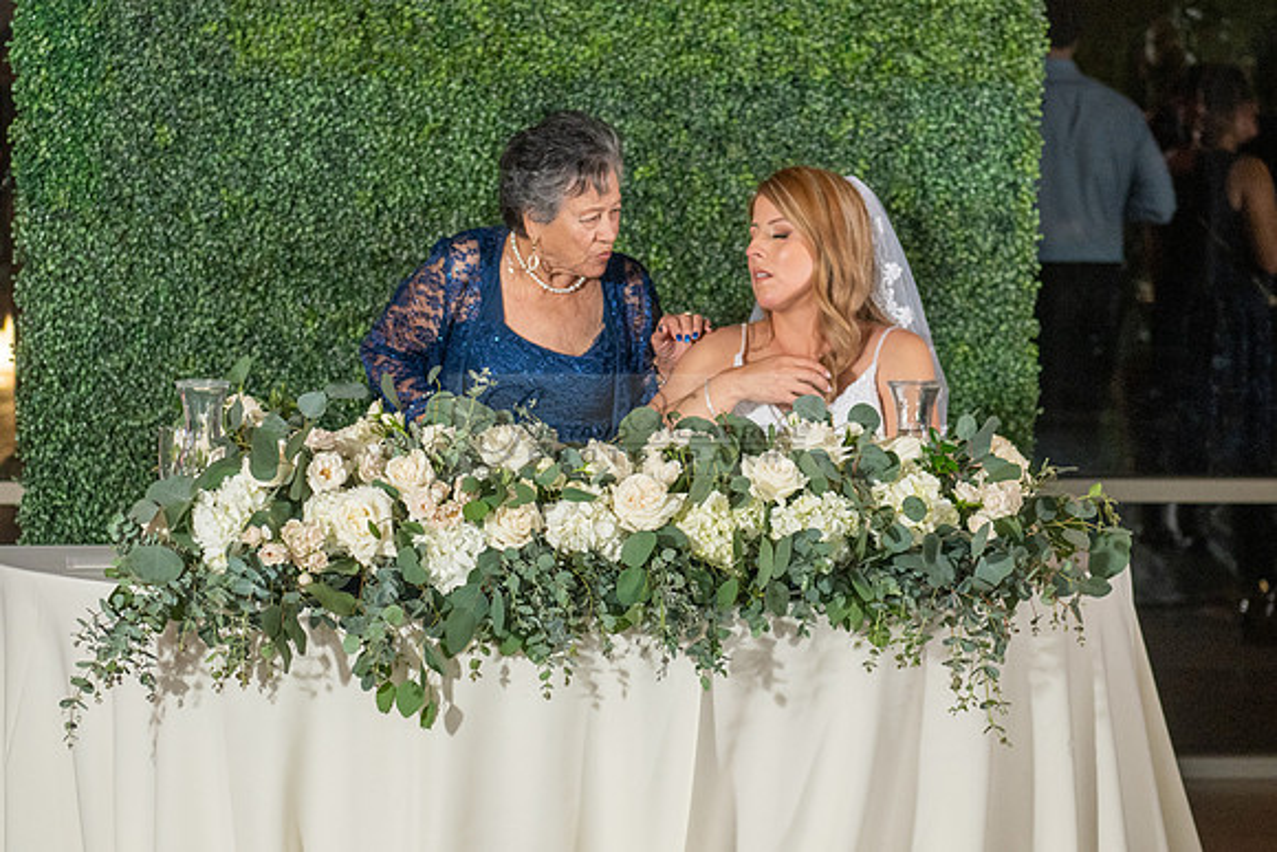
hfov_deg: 15.0
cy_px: 528
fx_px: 4864
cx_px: 650
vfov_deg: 10.0
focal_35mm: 137
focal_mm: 70
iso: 800
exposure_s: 1/160
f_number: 3.5
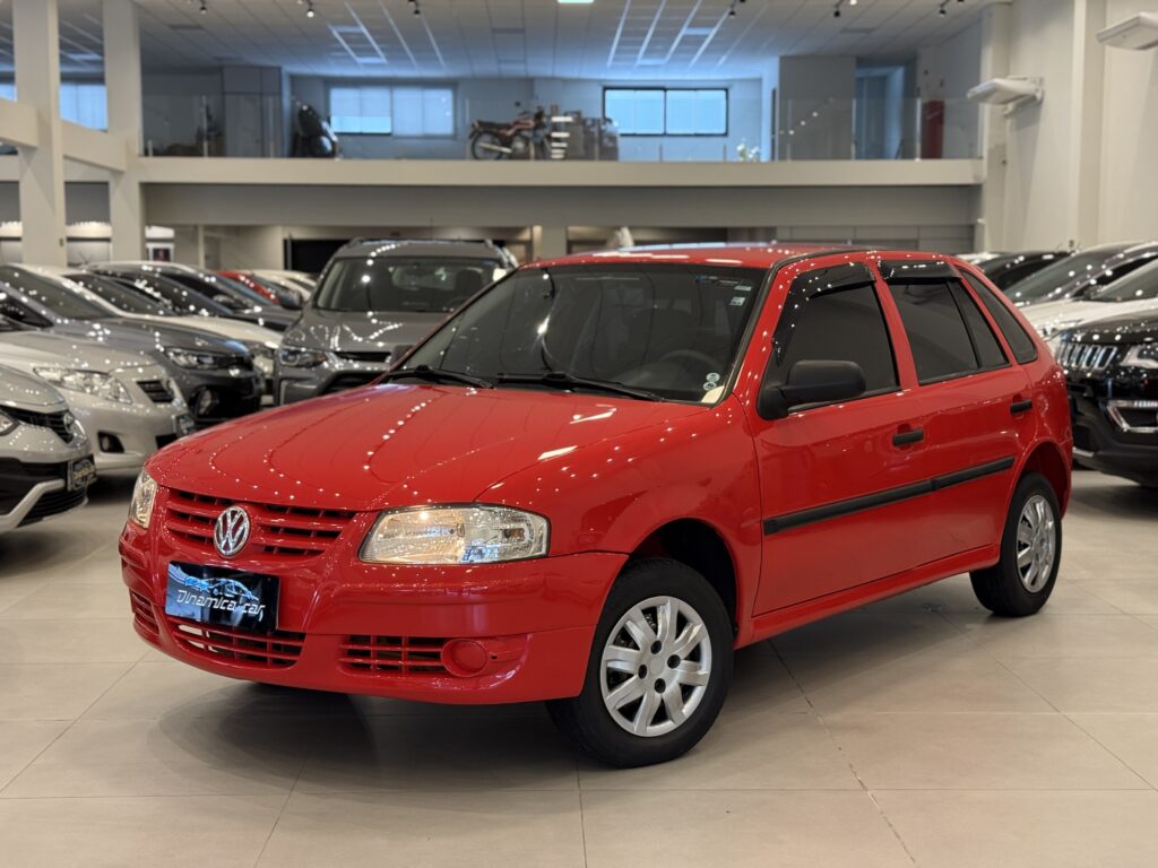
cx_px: 579
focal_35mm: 48
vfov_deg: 30.3
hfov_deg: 39.7
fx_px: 1606
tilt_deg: -4.0
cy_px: 434
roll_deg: -0.4
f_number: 1.78
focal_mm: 6.76
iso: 200
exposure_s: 1/60
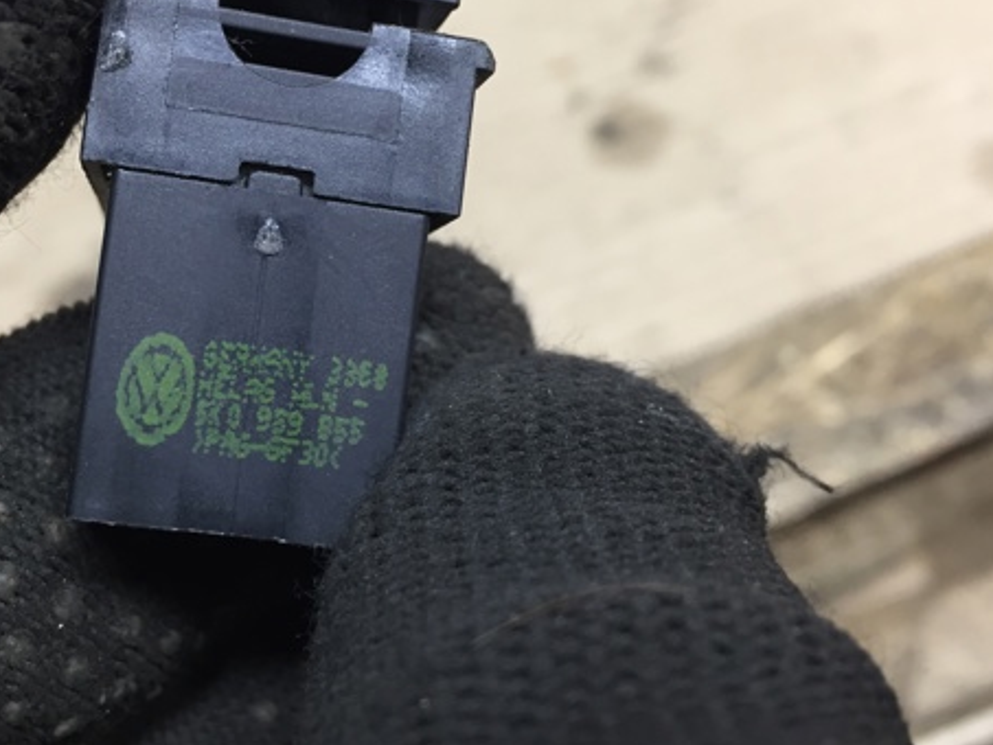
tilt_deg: -48.4
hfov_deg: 45.3
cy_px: 337
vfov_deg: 35.1
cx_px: 357
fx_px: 1176
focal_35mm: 41
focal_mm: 4.15
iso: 100
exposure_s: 1/33
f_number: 2.2
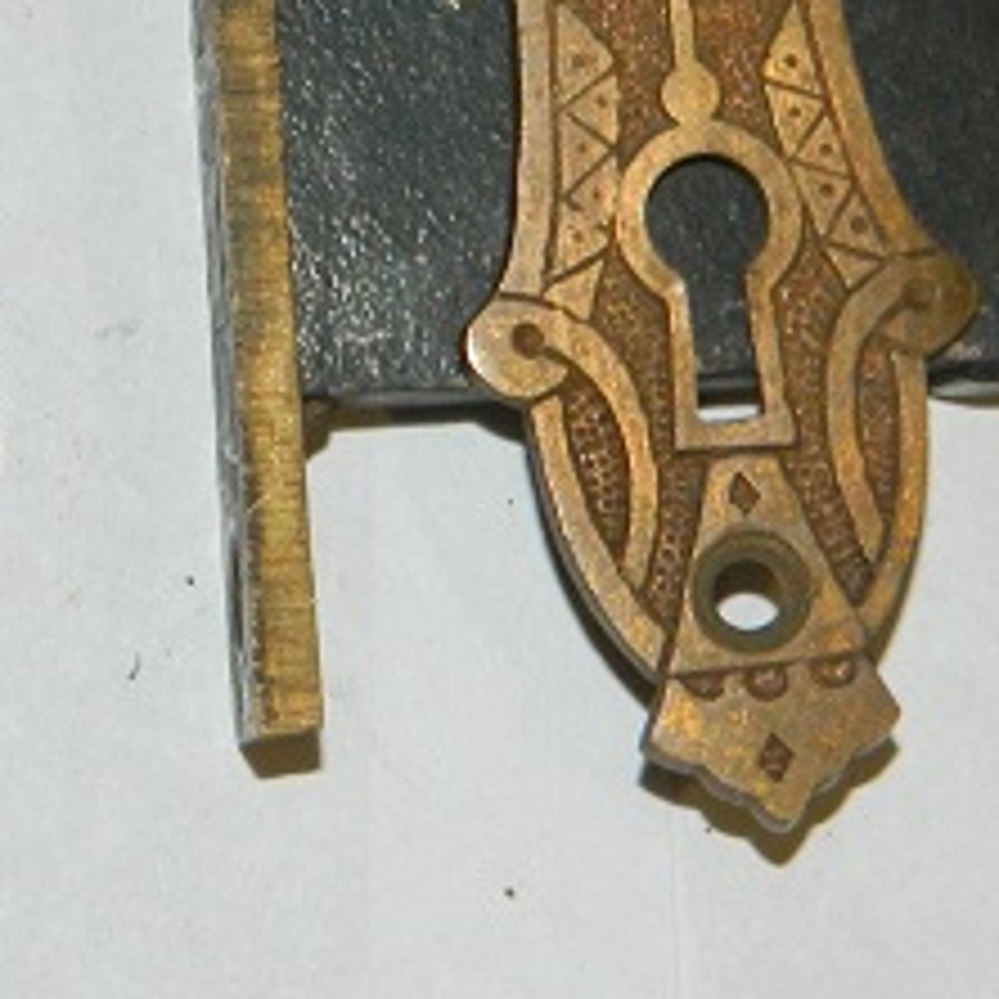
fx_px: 6400
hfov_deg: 8.9
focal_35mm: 196
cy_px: -387
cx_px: 225
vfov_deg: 8.8
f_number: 3.8
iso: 200
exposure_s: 1/30
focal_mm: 10.2
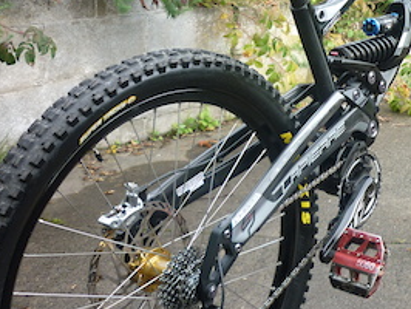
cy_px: 86
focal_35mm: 62
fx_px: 737
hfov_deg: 29.9
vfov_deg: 23.5
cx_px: 366
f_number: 2.8
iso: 80
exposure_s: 1/125
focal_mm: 5.5
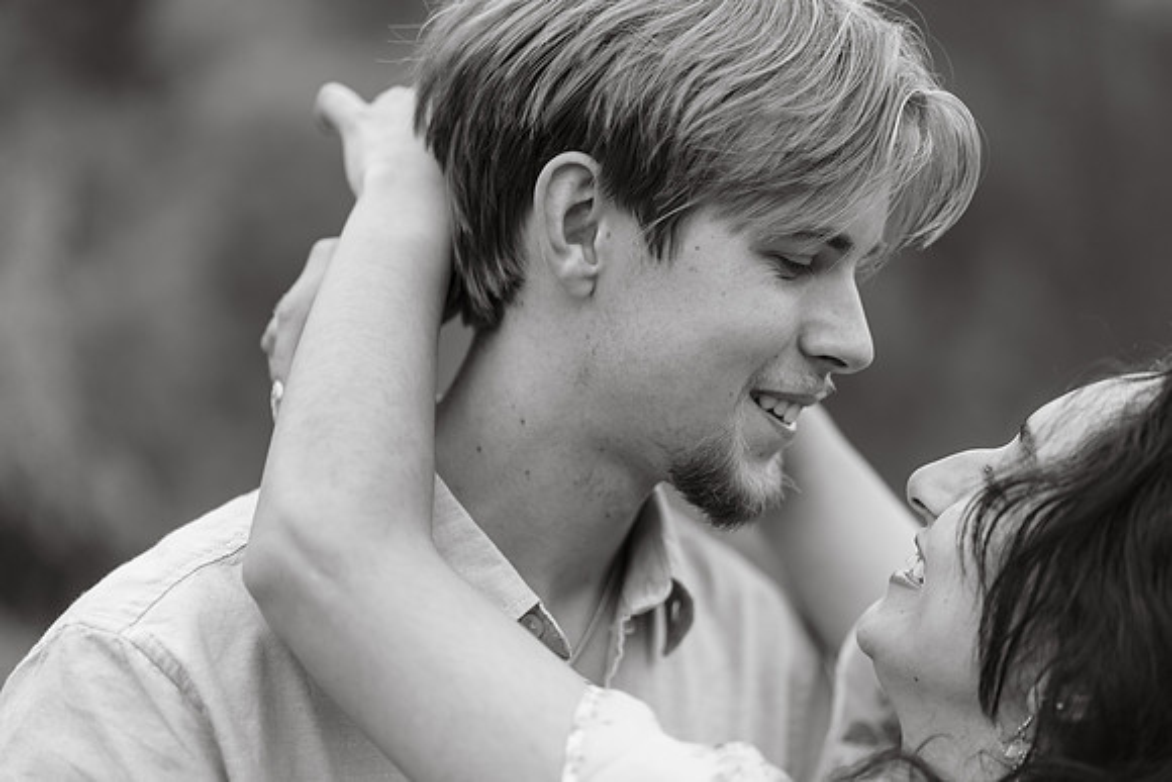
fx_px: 2768
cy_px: 391
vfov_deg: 16.1
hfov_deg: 23.9
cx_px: 586
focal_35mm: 85
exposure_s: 1/250
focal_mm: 85
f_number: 1.8
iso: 250
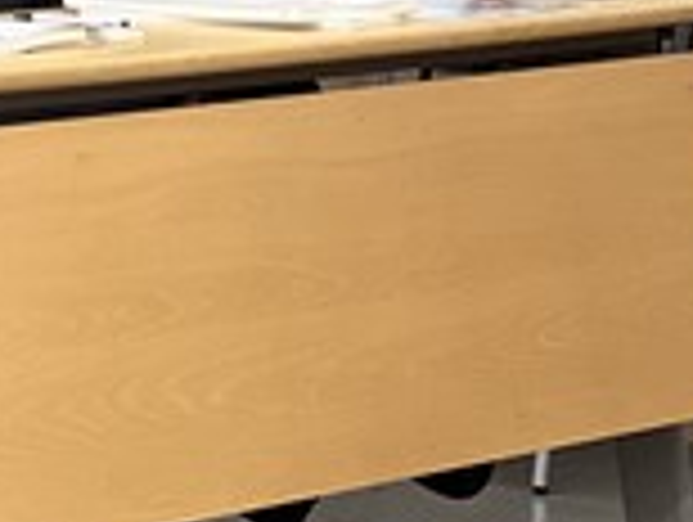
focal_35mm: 349
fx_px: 6998
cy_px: -313
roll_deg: -1.9
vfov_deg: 4.2
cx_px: 248
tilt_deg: +0.0
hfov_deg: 5.7
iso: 125
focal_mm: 9
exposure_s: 1/40
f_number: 2.8
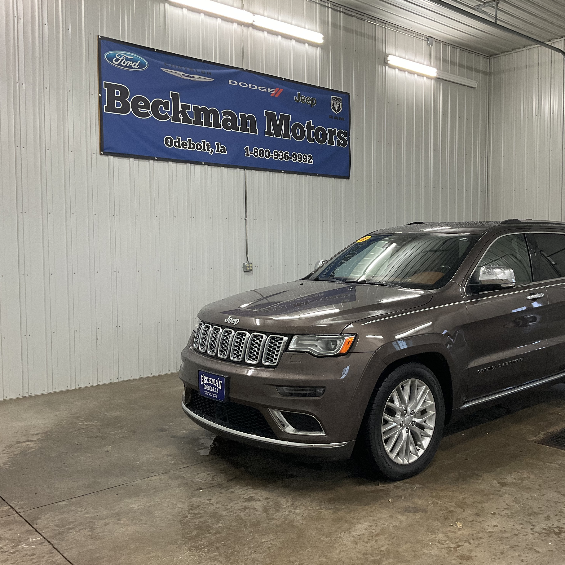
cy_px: 278
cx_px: 342
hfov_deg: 46.9
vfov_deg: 47.2
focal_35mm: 35
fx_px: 646
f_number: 1.8
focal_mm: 3
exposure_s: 1/60
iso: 64
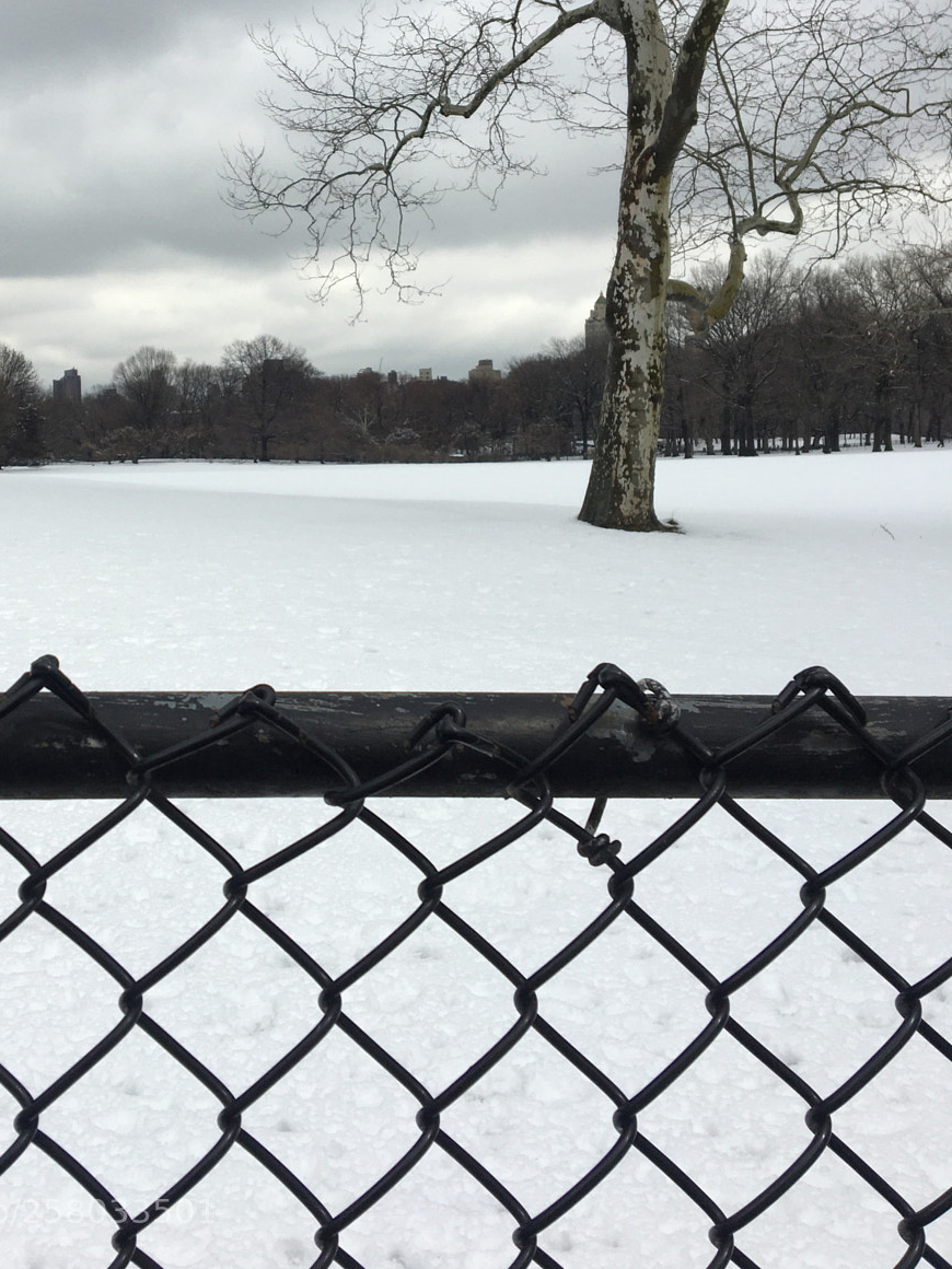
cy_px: 422
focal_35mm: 40
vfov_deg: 46.1
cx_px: 300
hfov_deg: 35.5
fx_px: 1467
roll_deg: +0.9
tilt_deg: +2.0
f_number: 2.2
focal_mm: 4.15
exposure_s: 1/2262
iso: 25
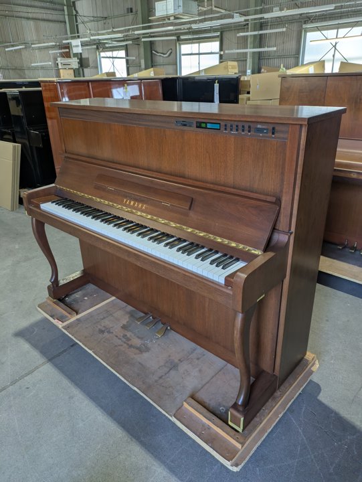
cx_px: 181
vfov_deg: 69.4
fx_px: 348
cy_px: 241
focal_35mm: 25
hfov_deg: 54.9
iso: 110
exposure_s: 1/60
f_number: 1.89
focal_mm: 5.43
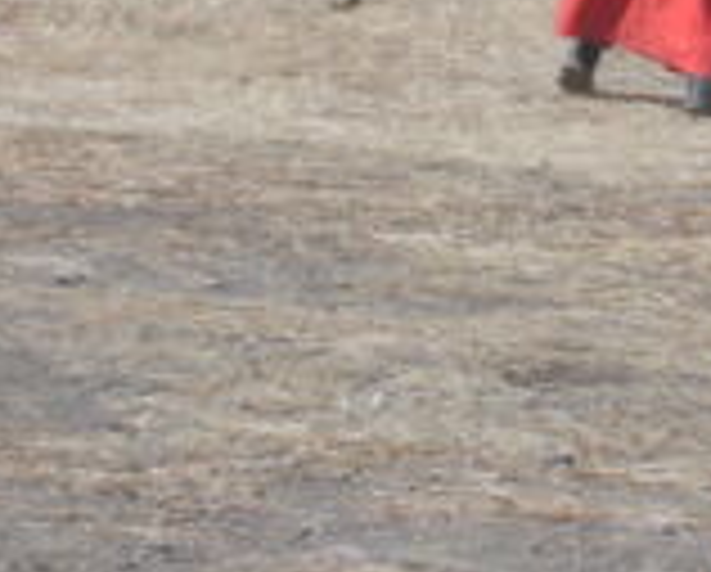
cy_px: -151
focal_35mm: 329
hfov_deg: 5.9
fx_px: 6936
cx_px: 688
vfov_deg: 4.7
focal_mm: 17.4
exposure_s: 1/500
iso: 50
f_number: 4.9
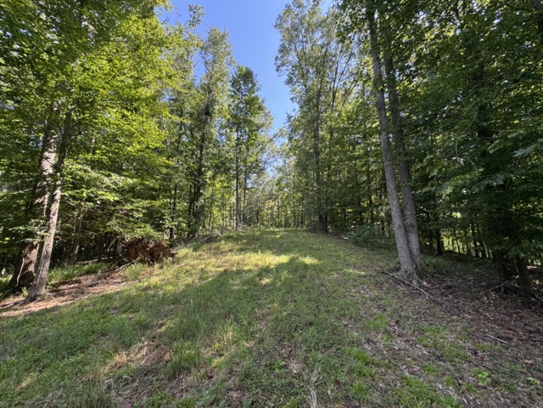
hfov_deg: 102.1
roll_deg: +0.4
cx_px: 272
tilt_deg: +10.2
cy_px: 204
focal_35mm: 14
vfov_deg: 85.7
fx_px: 220
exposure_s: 1/230
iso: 40
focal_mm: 2.22
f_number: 2.2
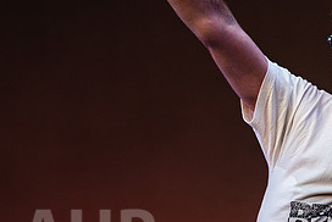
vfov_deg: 5.2
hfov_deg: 7.7
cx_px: 363
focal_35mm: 266
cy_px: 75
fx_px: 2456
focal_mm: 112
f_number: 4.5
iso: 400
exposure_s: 1/640
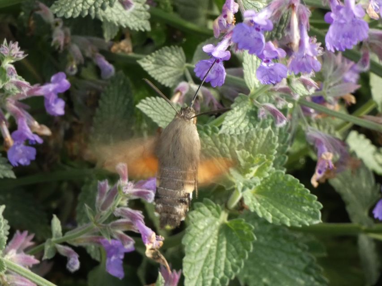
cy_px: 143
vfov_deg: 3.9
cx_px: 191
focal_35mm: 384
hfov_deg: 5.2
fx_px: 4238
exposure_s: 1/80
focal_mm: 68.8
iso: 320
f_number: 5.6
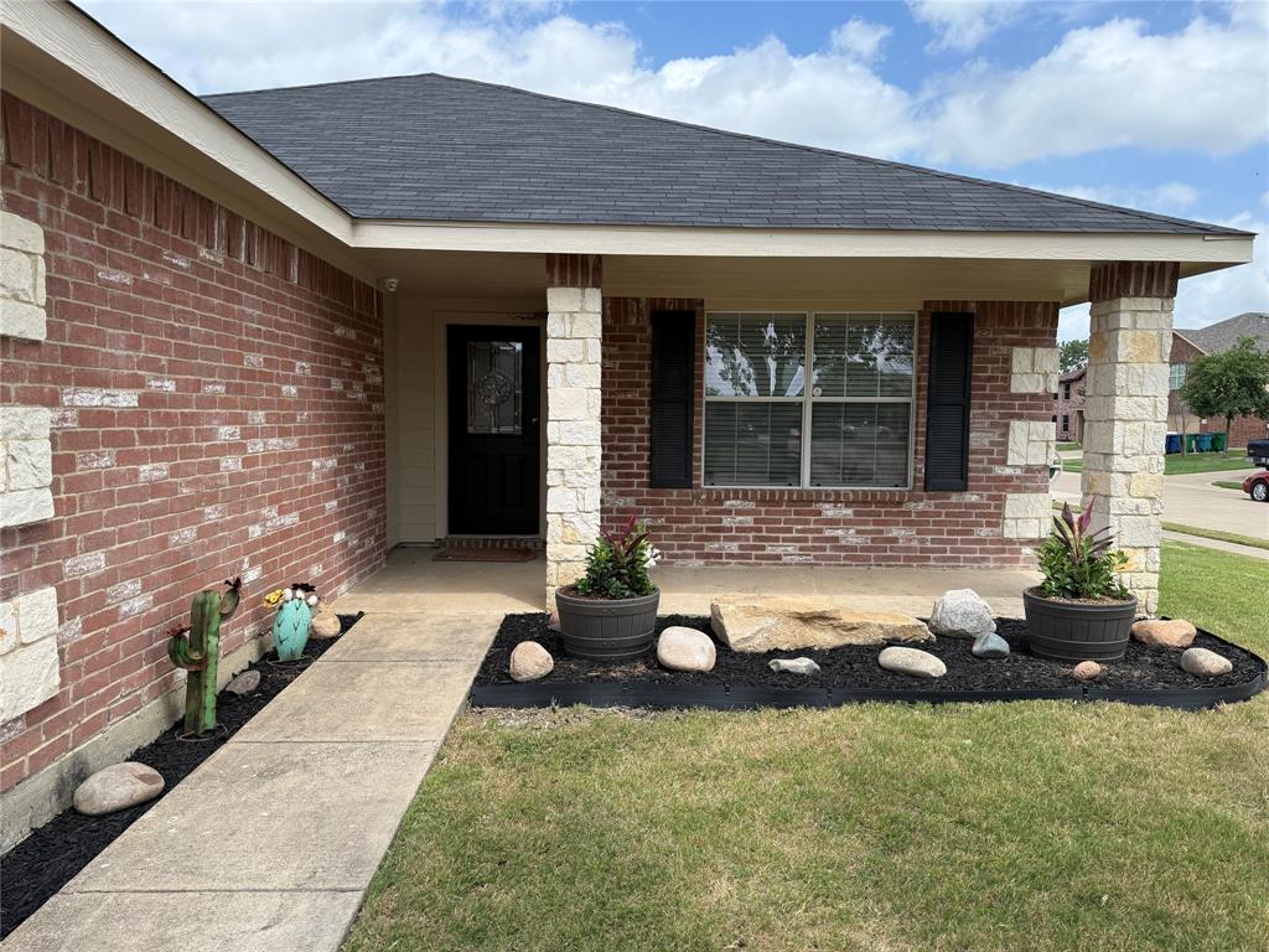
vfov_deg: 56.8
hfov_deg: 71.6
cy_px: 476
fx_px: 880
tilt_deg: -4.1
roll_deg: -0.6
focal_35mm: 24
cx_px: 634
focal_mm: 6.76
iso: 100
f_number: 1.78
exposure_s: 1/2525
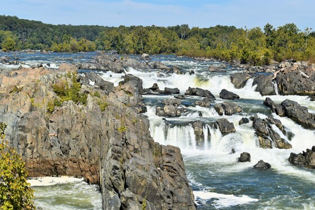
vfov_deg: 16.5
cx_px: 158
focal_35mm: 82
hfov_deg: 24.6
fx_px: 722
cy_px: 105
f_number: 11
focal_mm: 55
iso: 200
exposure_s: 1/500
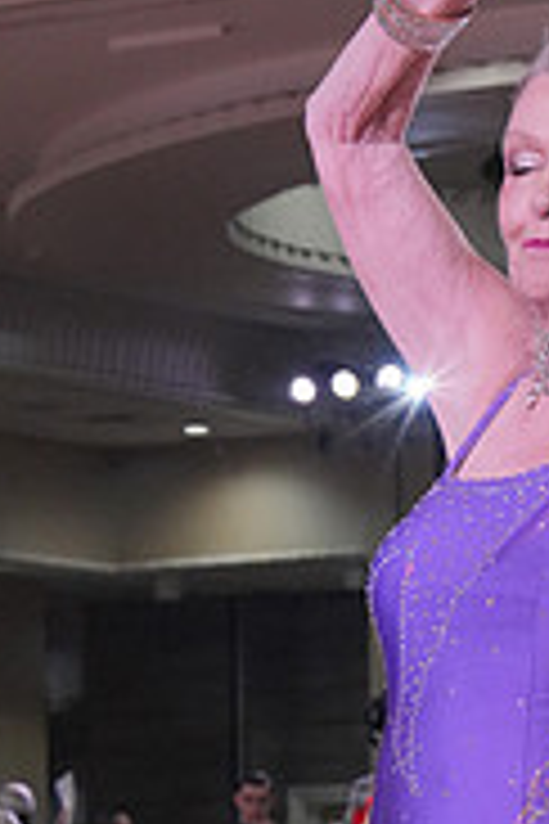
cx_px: 763
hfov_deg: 6.9
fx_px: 4506
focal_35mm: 197
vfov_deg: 10.3
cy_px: 986
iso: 3200
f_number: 7.1
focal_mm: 62
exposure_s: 1/400
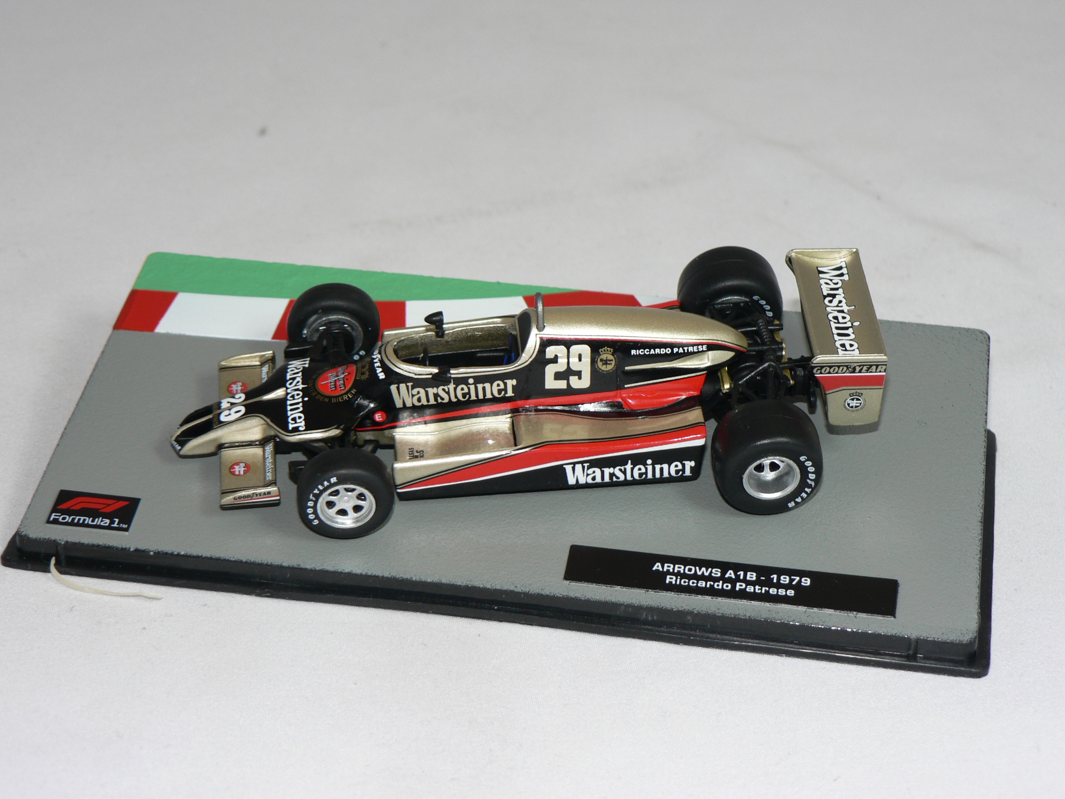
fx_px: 2738
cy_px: 400
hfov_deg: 22.0
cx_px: 532
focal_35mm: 89
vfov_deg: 16.6
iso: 80
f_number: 3.2
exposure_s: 1/60
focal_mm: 14.9
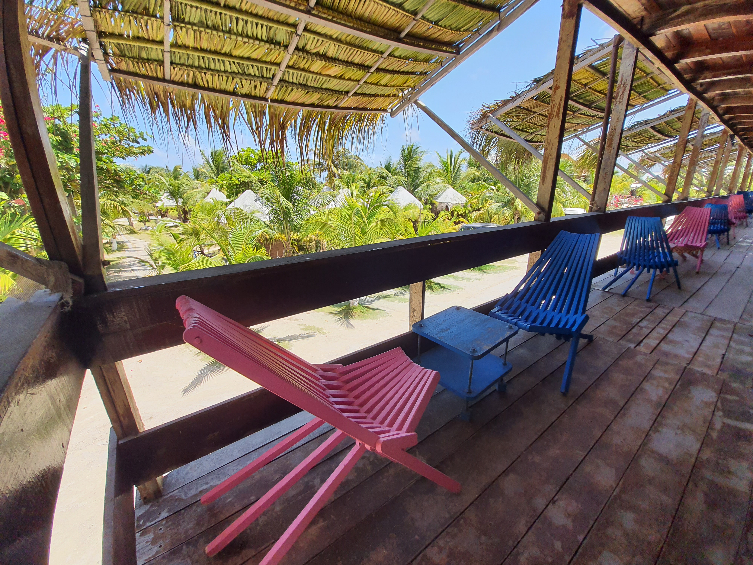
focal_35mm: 13
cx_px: 376
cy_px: 282
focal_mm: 1.74
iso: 50
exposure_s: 1/820
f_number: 2.2
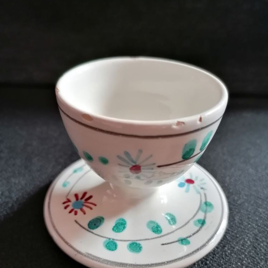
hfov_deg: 51.1
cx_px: 134
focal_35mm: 32
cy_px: 178
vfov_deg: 50.2
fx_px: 280
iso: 320
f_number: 1.8
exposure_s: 1/25
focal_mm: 4.75
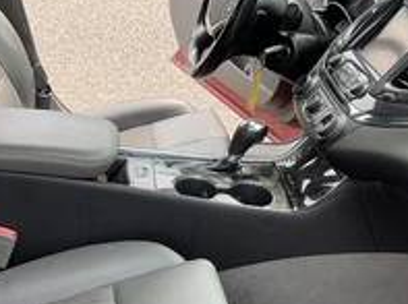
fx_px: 694
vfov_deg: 24.0
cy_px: 281
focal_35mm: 59
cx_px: 191
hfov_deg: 32.7
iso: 25
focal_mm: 3
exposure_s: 1/217
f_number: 1.8
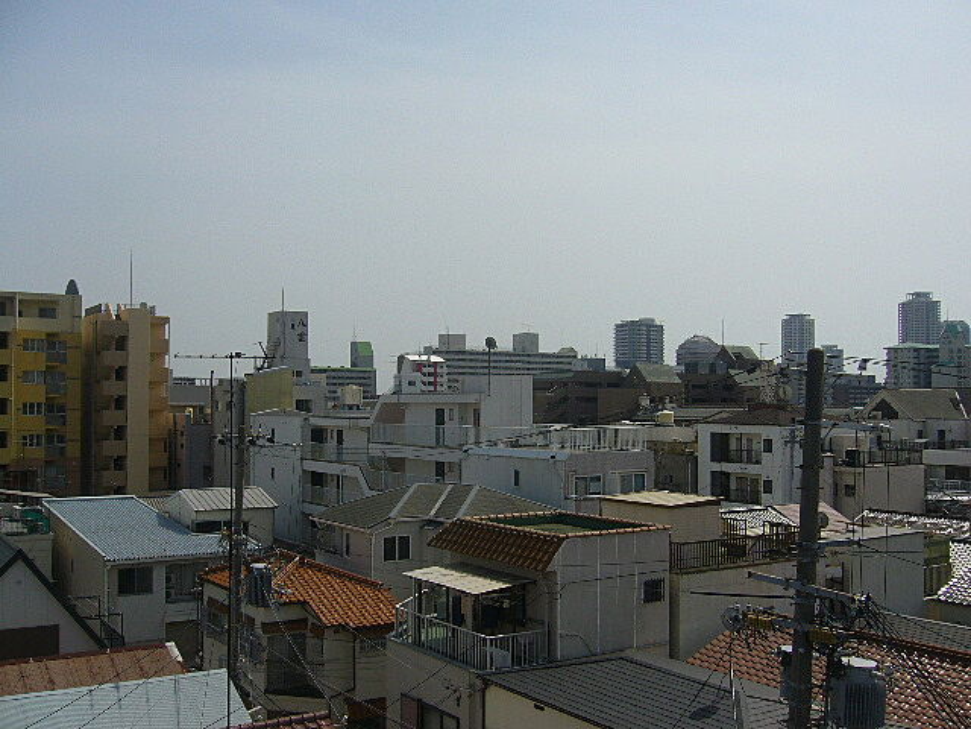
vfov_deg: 40.7
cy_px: 364
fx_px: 982
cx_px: 486
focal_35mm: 35
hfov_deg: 52.6
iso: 80
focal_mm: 5.8
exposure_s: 1/1000
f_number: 5.6
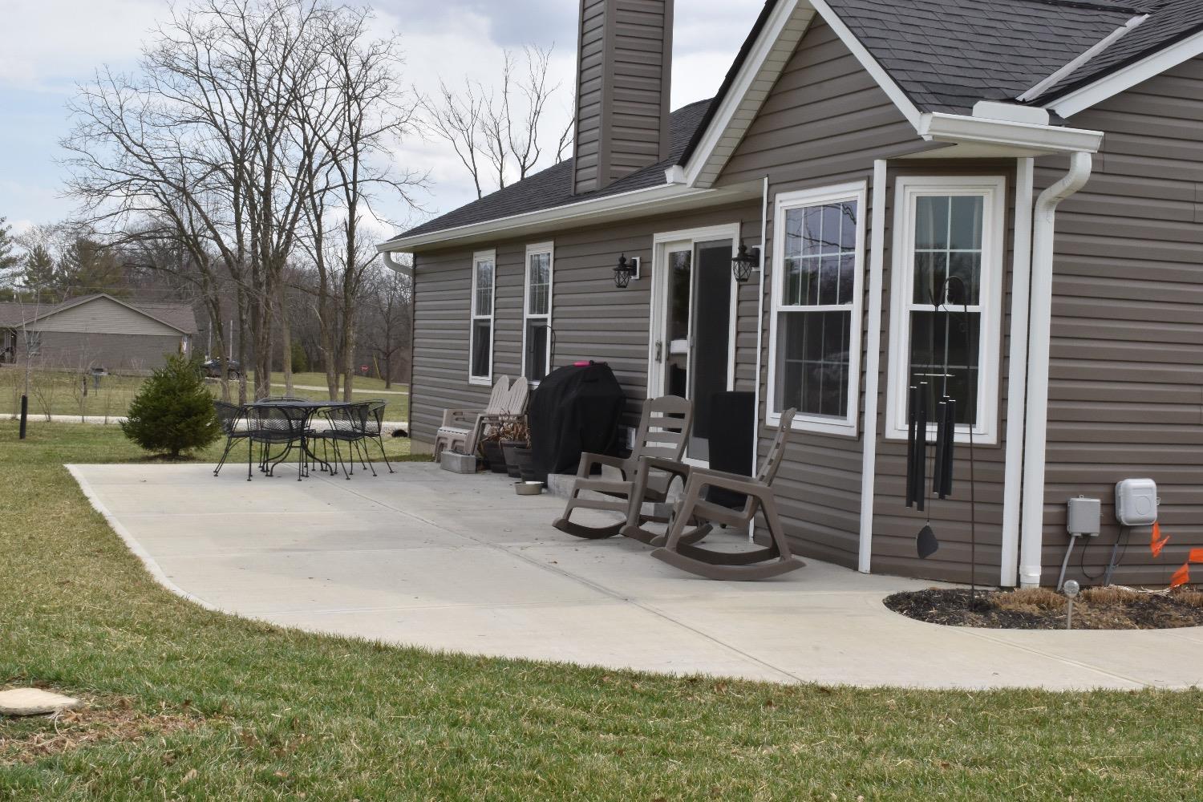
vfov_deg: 26.5
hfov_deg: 38.9
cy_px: 401
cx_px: 602
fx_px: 1704
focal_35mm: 51
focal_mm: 34
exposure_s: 1/200
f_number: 29
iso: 720
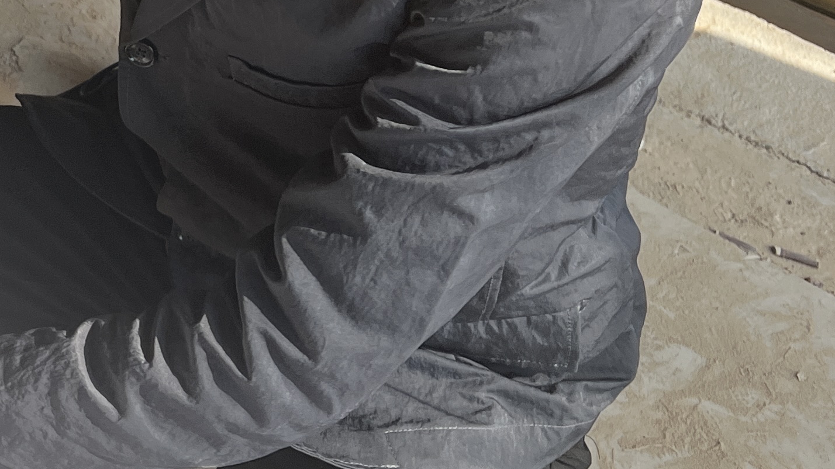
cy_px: 40
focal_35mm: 80
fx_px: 1771
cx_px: -216
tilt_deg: -41.6
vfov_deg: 14.9
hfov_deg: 23.7
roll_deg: -3.6
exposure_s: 1/1972
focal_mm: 5.7
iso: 50
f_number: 1.5
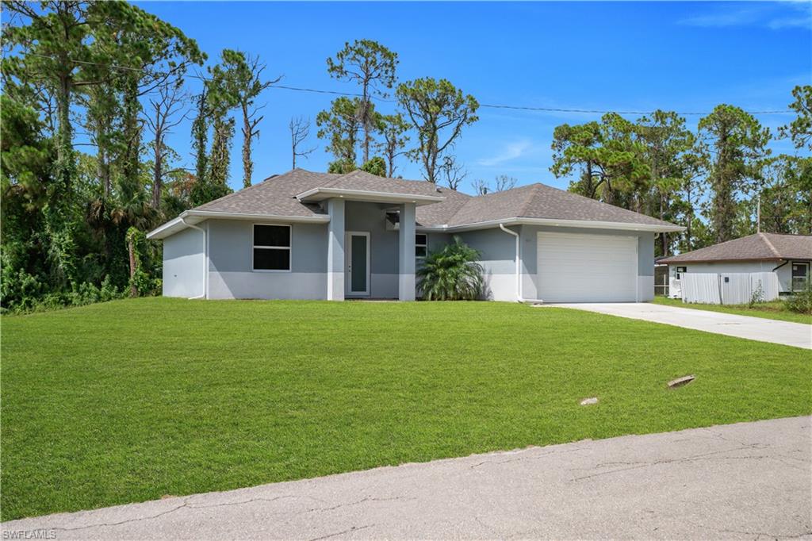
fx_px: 676
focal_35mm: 30
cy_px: 270
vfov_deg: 43.6
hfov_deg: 61.9
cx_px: 406
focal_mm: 20
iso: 100
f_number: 8
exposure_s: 1/250
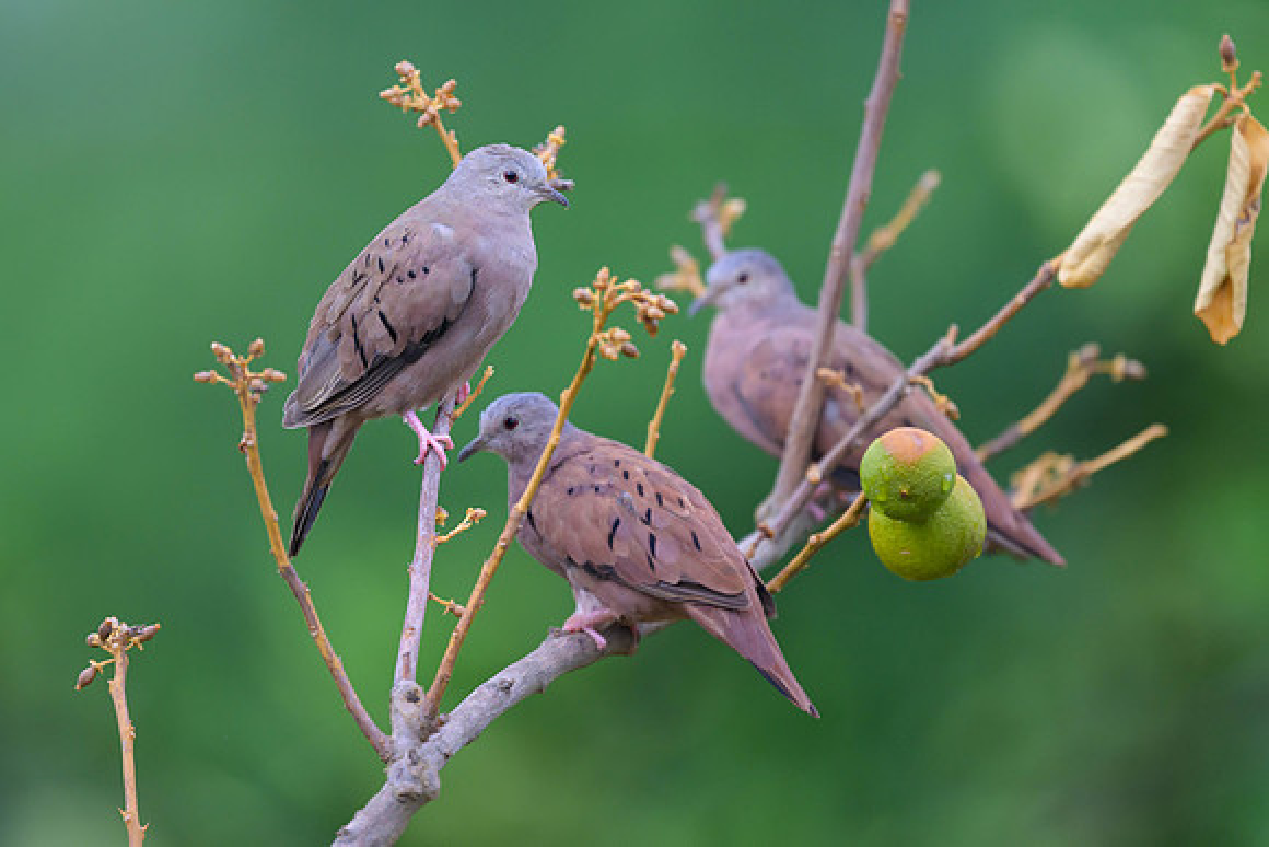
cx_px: 517
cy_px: 286
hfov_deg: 2.5
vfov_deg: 1.7
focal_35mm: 818
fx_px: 28835
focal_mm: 560
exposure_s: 1/1000
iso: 720
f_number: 4
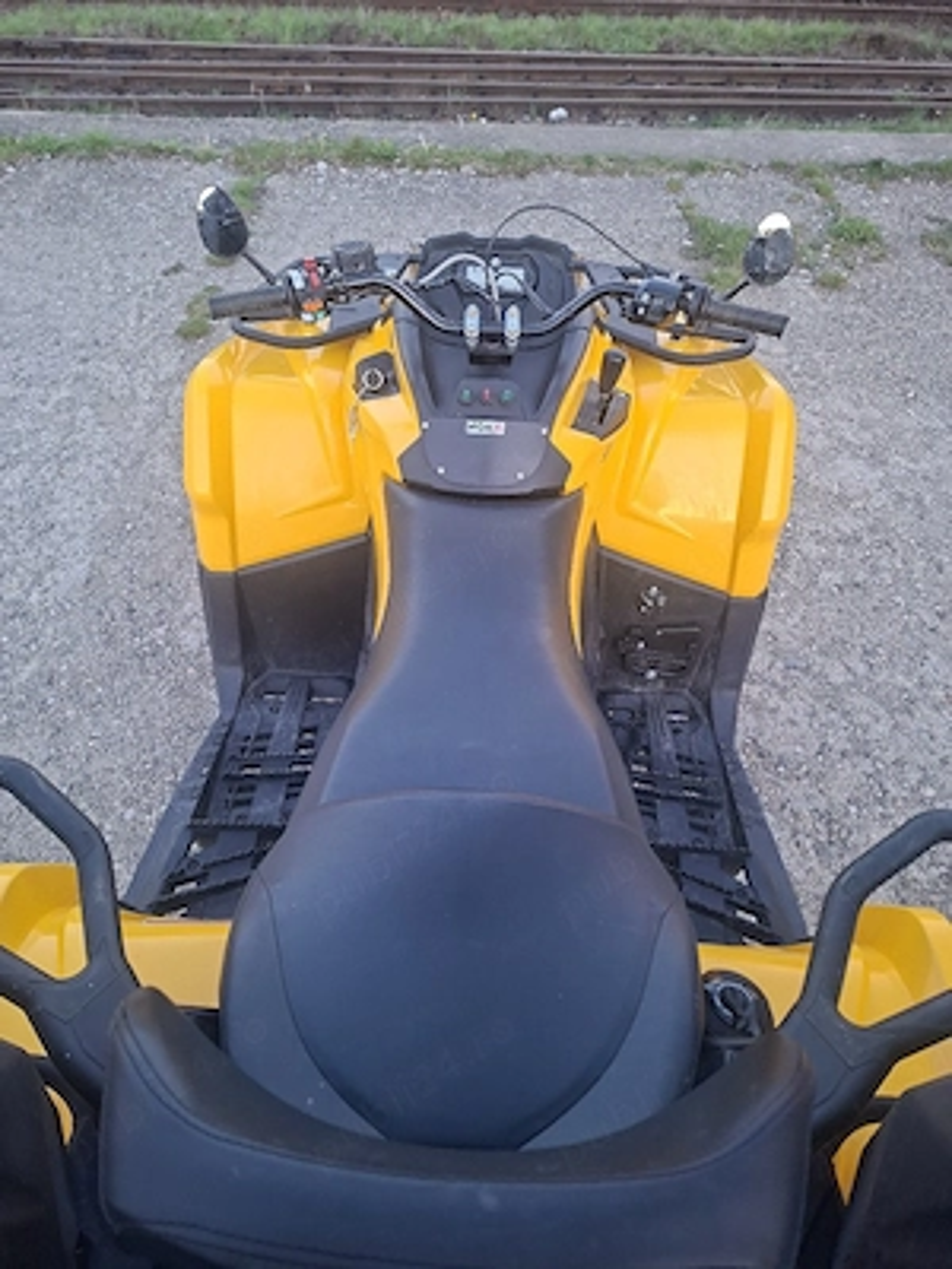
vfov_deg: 73.9
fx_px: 843
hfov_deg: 58.9
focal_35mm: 23
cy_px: 634
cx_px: 476
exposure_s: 1/100
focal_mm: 5.54
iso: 200
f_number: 1.8
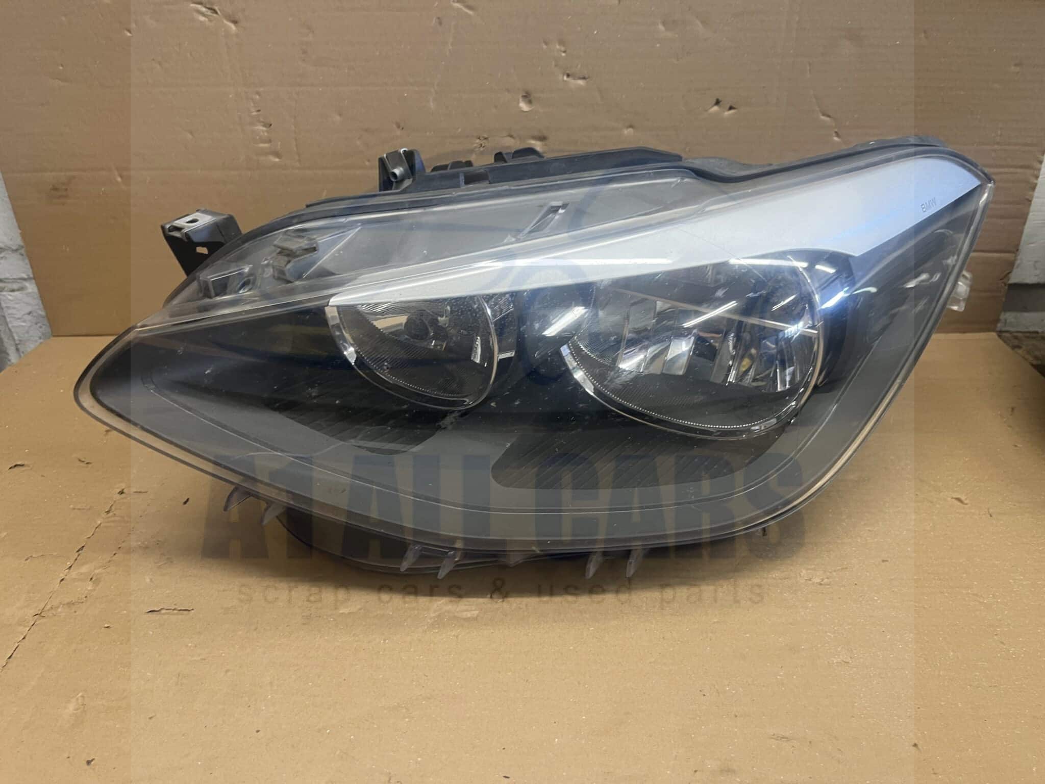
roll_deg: +2.7
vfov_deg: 53.1
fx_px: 785
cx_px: 522
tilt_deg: -29.8
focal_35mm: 26
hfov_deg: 67.3
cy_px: 392
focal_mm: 5.1
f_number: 1.6
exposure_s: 1/50
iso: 125
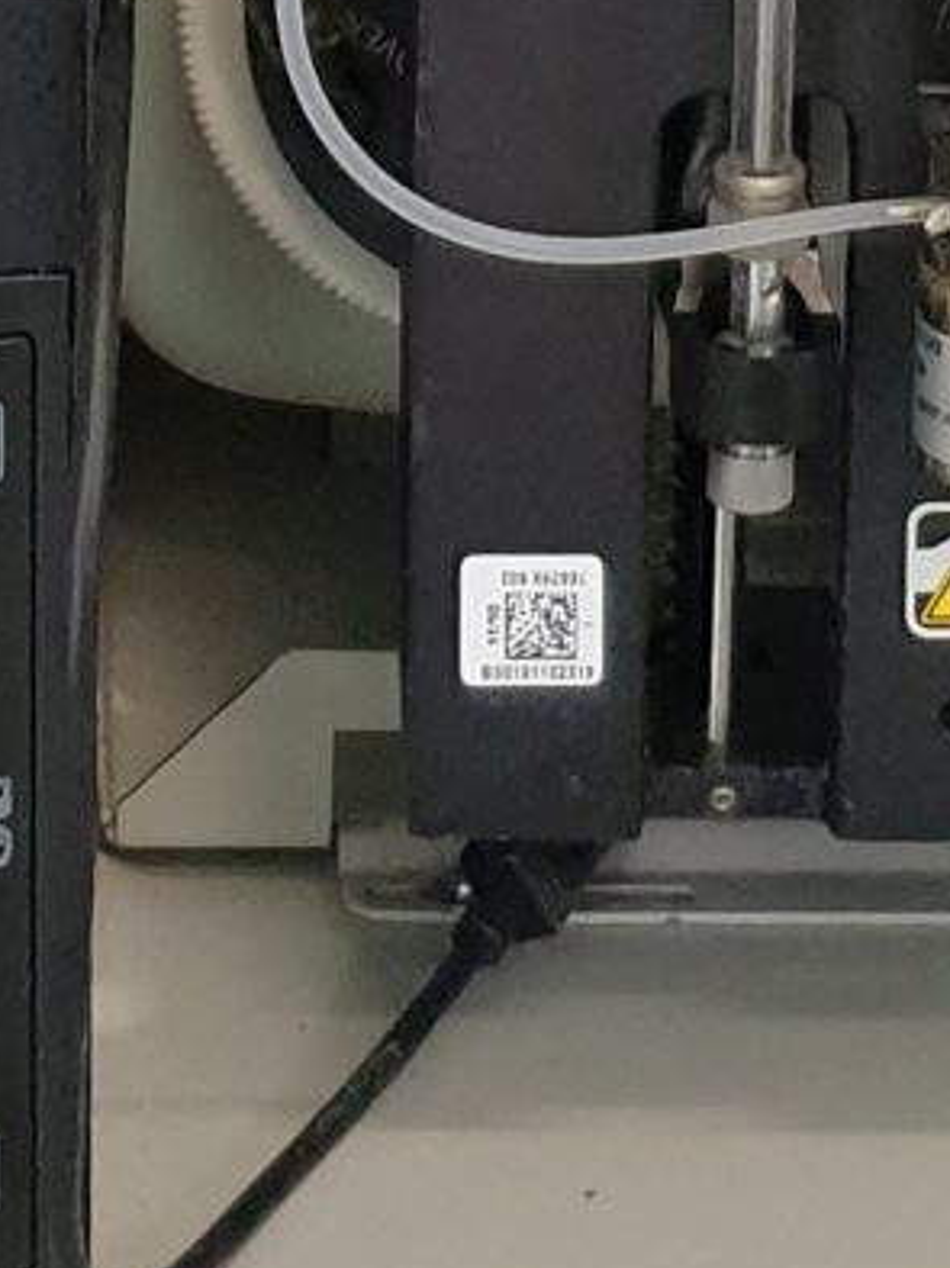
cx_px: 232
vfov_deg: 11.3
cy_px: -537
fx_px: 6191
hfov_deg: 8.8
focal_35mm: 169
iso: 250
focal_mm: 4.3
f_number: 1.5
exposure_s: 1/50
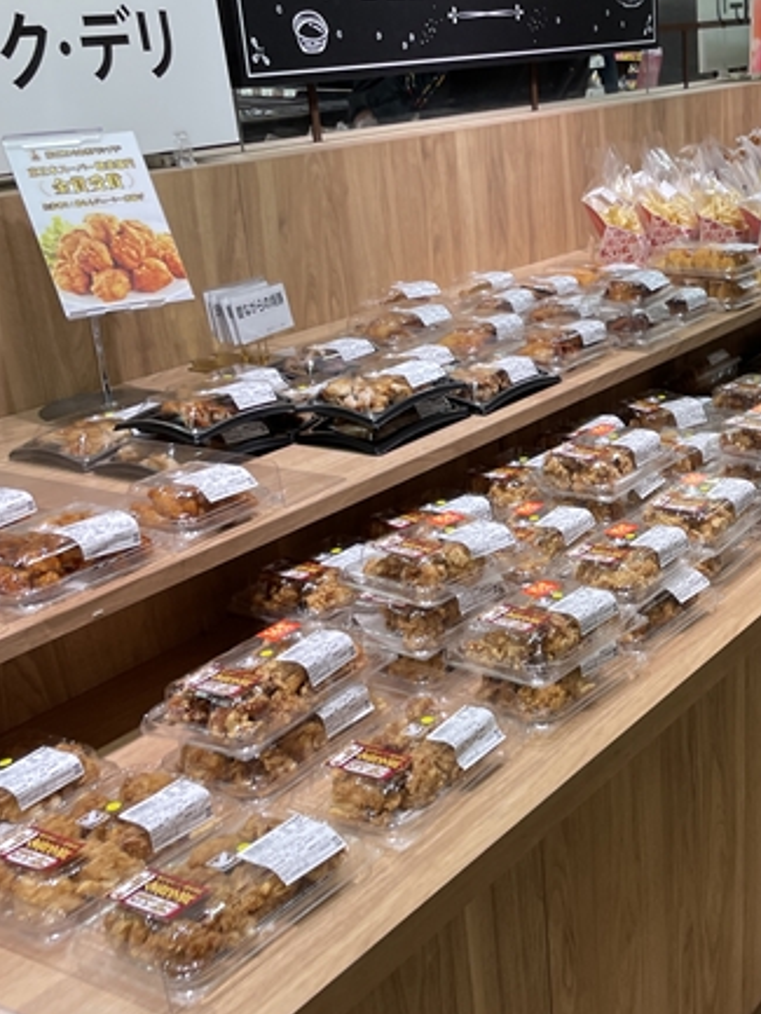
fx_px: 1406
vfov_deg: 39.5
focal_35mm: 48
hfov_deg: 29.2
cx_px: 660
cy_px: 590
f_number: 1.6
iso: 50
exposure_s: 1/100
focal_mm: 4.2
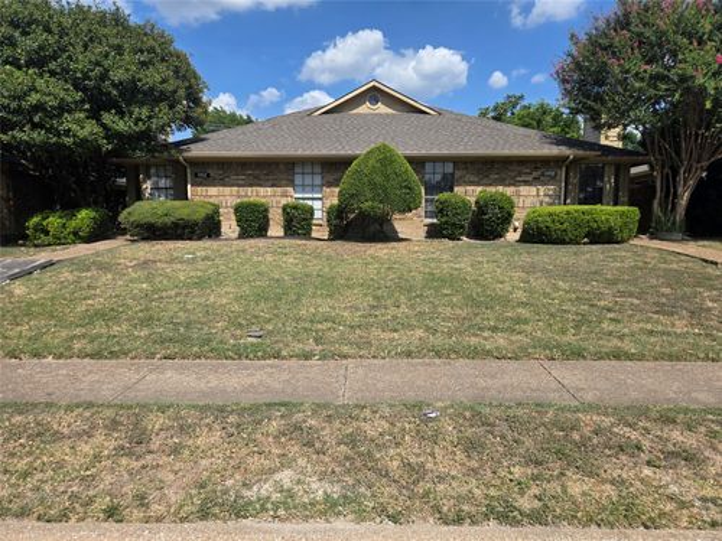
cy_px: 270
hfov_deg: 73.9
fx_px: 480
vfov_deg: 58.9
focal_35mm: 23
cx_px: 361
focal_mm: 5.4
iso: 32
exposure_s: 1/2921
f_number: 1.8
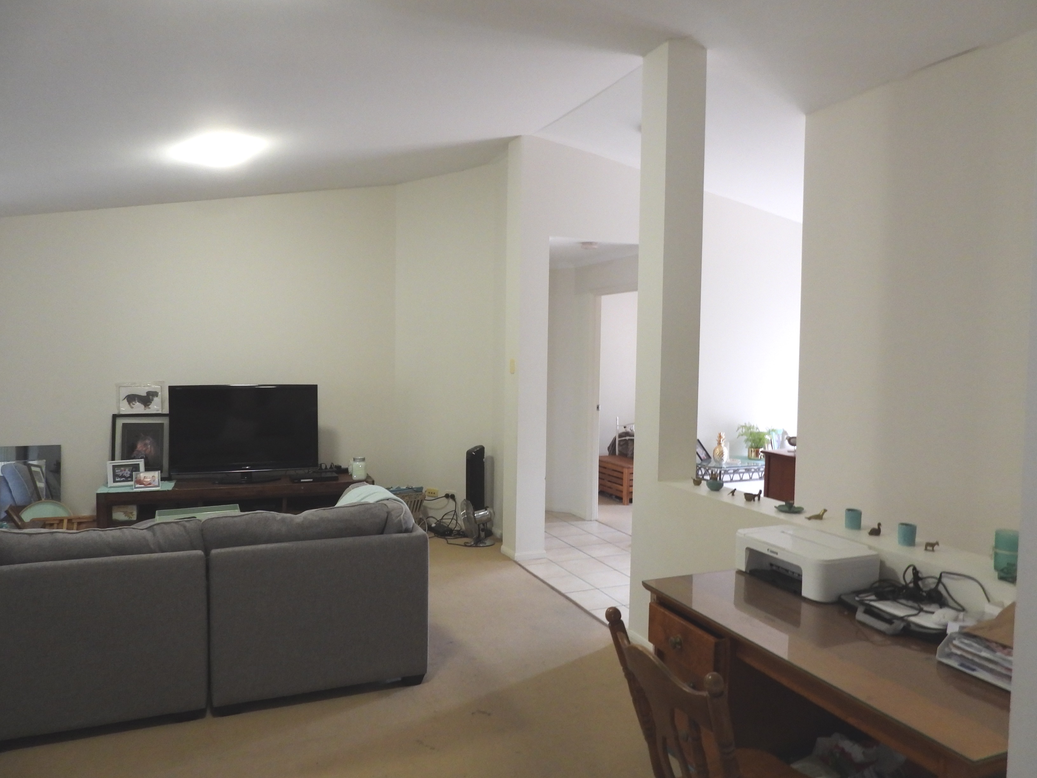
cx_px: 518
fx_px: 719
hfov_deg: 71.6
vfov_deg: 56.8
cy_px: 389
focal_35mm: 24
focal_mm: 4.3
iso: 400
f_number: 2.8
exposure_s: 1/20
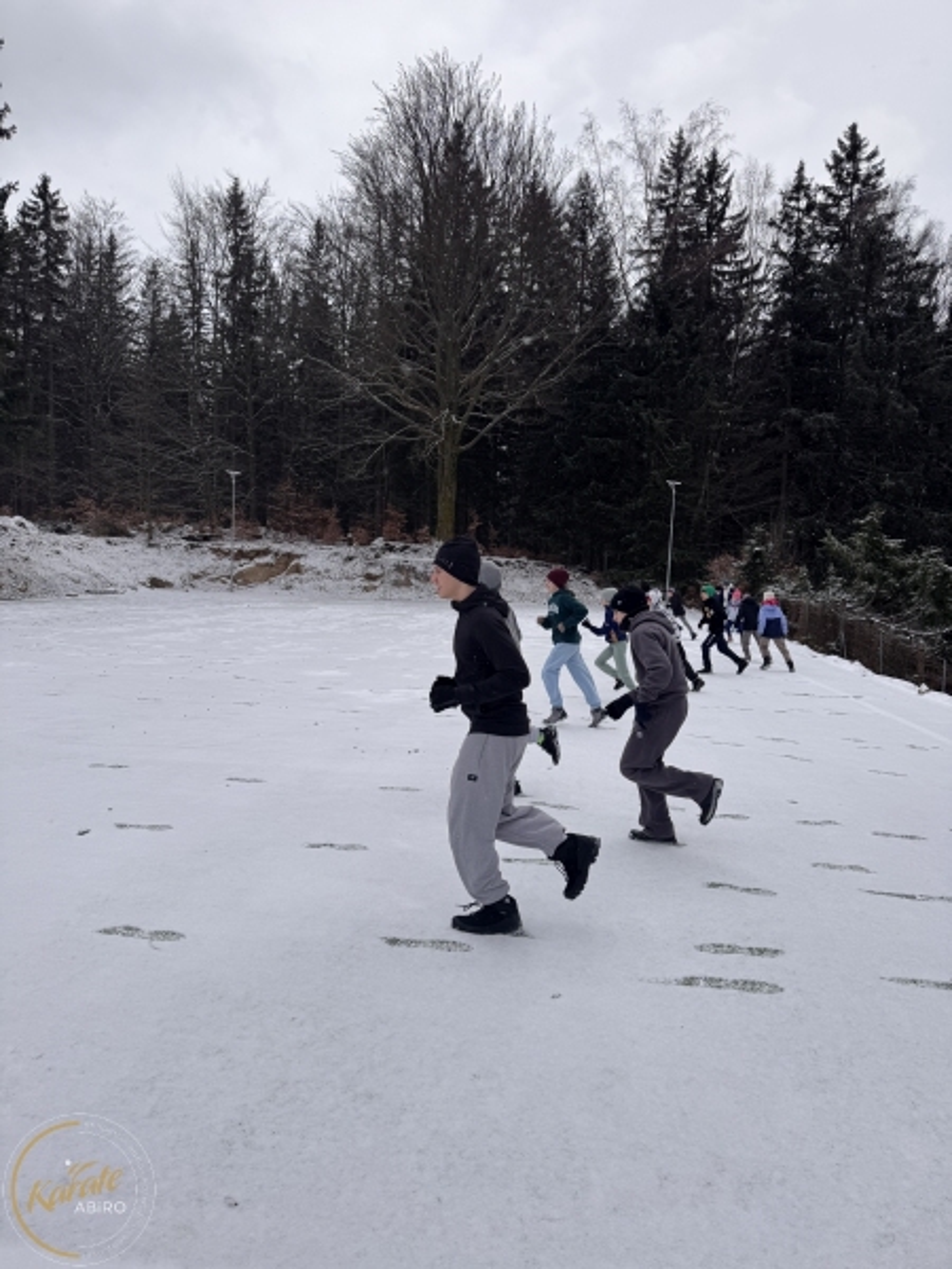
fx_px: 880
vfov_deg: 71.6
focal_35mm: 24
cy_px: 634
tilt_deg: -1.3
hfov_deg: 56.8
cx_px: 476
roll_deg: -0.8
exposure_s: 1/1980
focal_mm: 6.76
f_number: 1.78
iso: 80
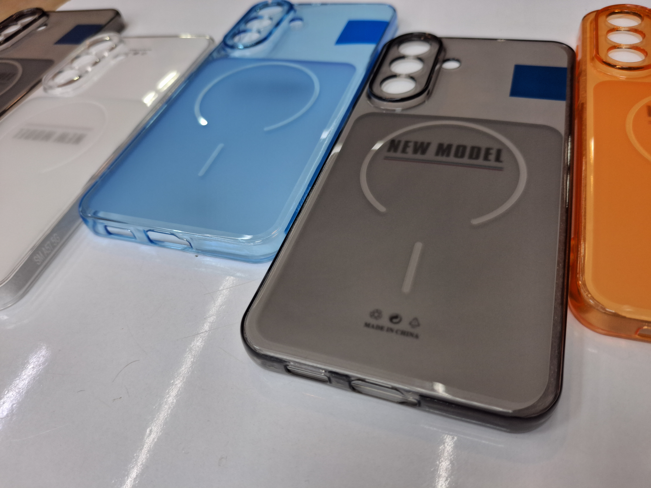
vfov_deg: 54.9
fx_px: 470
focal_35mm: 25
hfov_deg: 69.4
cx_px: 326
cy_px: 244
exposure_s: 1/100
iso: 32
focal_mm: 4.69
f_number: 1.8
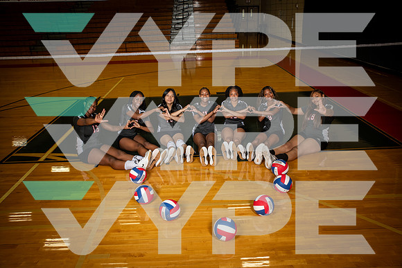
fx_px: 357
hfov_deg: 58.7
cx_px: 201
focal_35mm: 32
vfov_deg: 41.1
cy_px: 134
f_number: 7.1
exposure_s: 1/250
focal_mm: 32
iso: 800
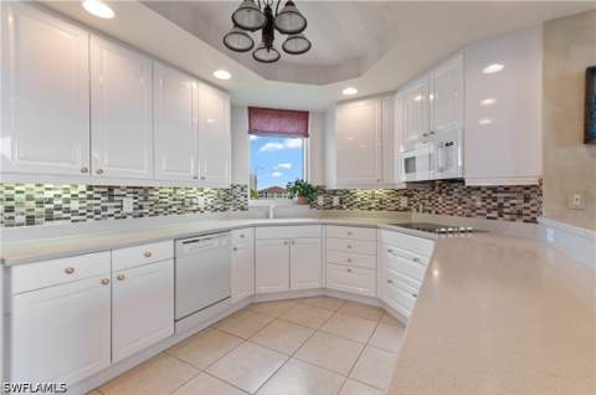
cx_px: 298
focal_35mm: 15
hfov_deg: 100.5
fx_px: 248
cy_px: 198
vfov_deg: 77.1
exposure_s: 1/10
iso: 200
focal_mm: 10
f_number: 8
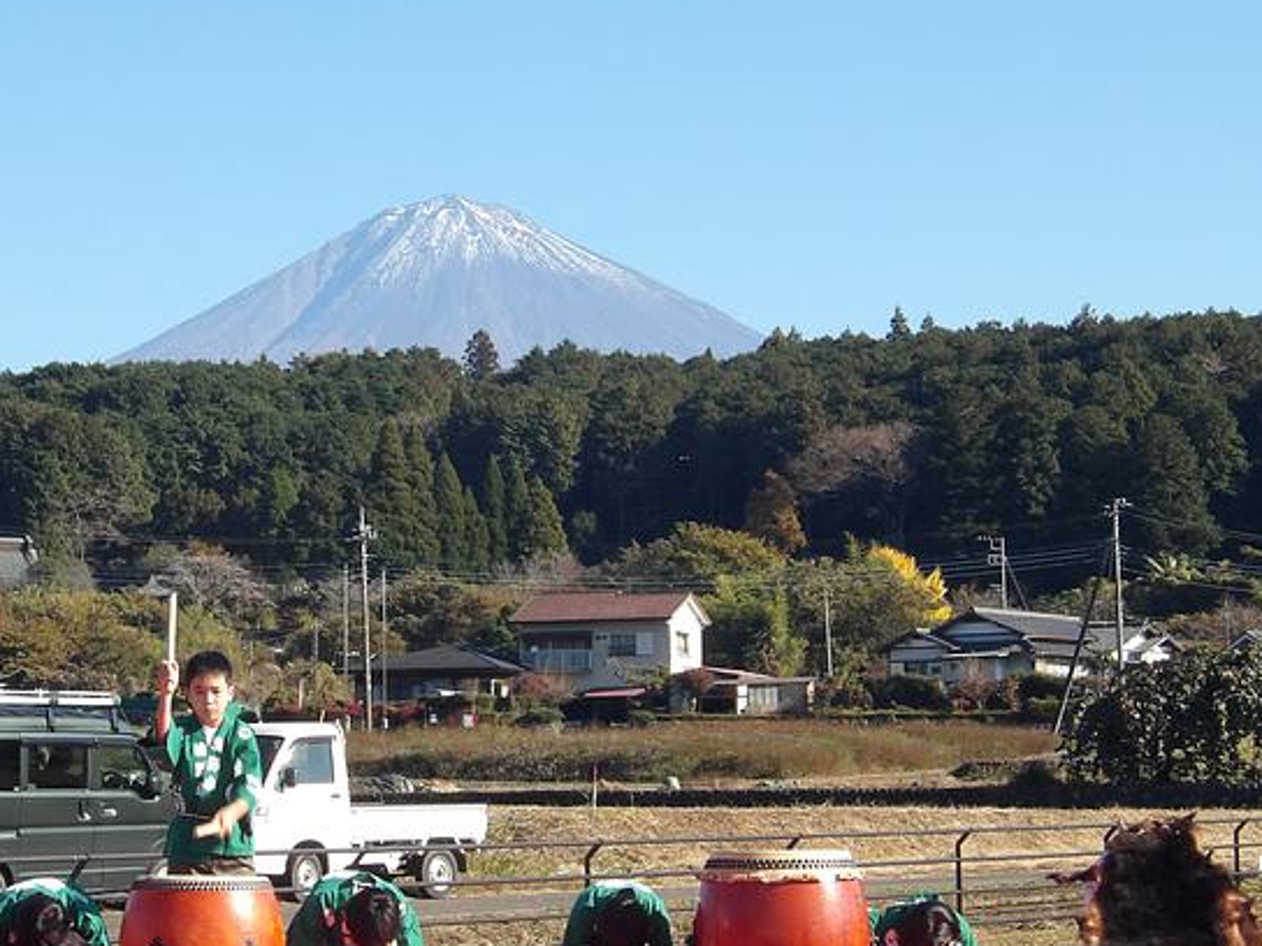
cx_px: 404
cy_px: 408
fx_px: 3755
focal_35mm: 103
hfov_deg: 19.0
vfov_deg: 14.4
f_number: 17.2
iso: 265
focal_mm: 12.5
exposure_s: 1/60
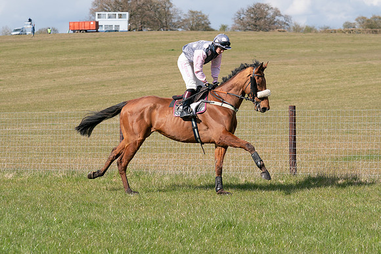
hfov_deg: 13.6
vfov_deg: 9.1
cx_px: 190
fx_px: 1598
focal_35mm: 151
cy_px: 127
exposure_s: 1/2000
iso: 400
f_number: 5
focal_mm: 101
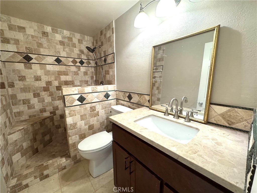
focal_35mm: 14
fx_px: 104
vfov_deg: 85.7
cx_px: 128
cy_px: 96
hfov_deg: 102.1
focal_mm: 2.22
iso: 320
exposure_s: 1/60
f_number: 2.2
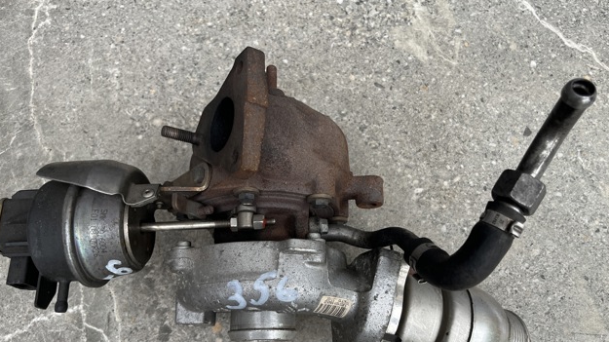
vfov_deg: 40.0
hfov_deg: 66.1
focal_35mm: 29
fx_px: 468
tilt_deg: -69.5
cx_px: 303
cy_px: 202
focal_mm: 5.1
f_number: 1.6
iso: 100
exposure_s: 1/121
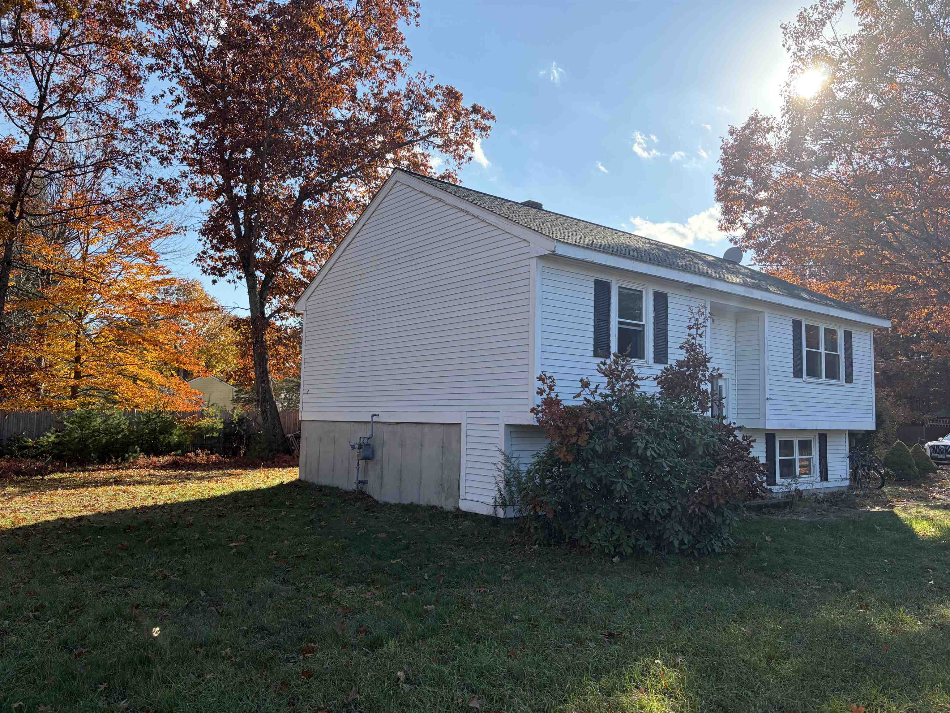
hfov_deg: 67.3
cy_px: 356
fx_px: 714
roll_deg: +0.3
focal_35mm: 26
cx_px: 475
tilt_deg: +5.3
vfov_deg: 53.1
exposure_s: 1/1667
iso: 64
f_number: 1.6
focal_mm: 5.96
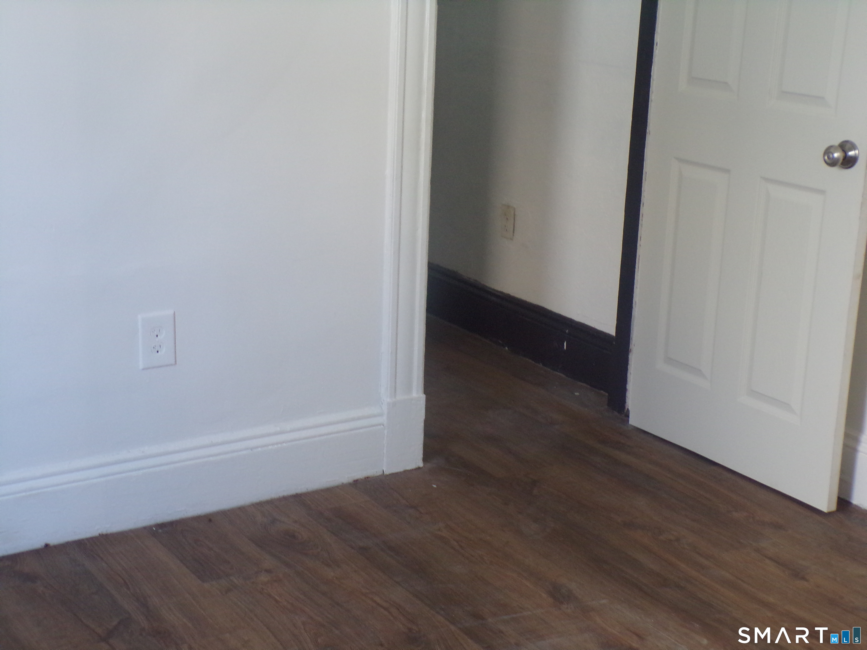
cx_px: 434
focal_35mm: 56
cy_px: 325
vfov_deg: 26.1
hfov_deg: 34.3
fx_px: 1403
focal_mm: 10.1
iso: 216
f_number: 3.7
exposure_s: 1/17
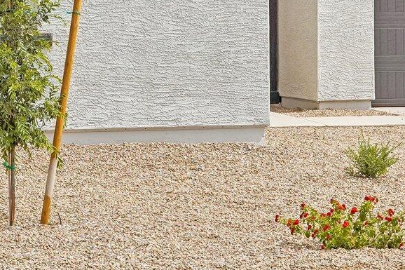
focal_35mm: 117
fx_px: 1316
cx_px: 166
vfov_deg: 11.3
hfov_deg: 17.5
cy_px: -112
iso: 400
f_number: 8
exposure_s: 1/1600
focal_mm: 33
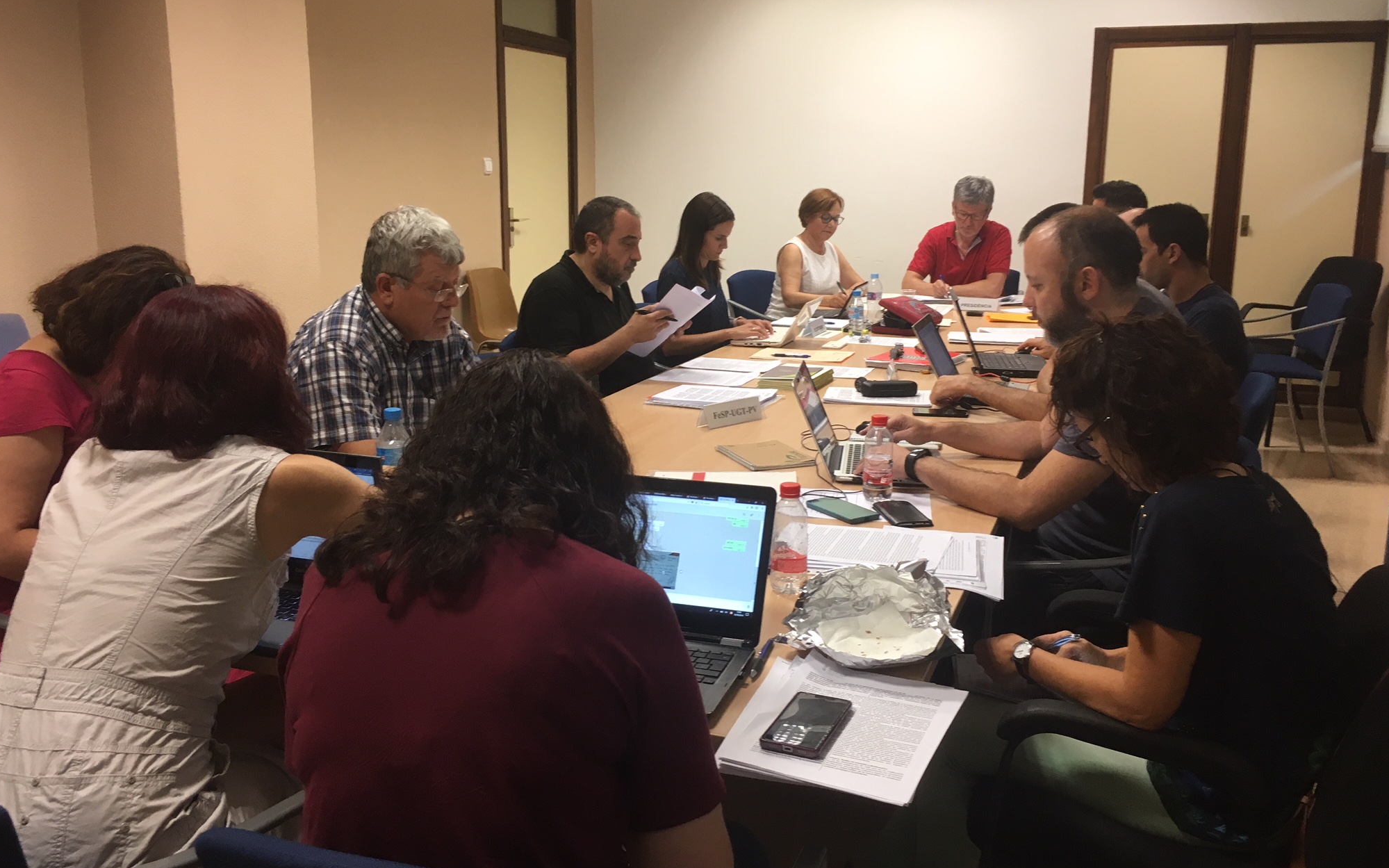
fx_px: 1173
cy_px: 386
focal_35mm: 31
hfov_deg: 61.2
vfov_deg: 40.5
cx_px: 693
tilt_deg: -11.5
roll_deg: -0.9
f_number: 2.2
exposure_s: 1/33
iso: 80
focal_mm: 4.15
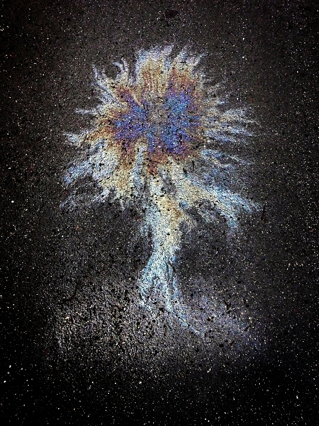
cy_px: 213
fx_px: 369
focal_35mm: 30
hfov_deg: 46.8
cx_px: 160
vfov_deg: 60.0
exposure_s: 1/30
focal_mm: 5.3
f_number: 3.2
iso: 320
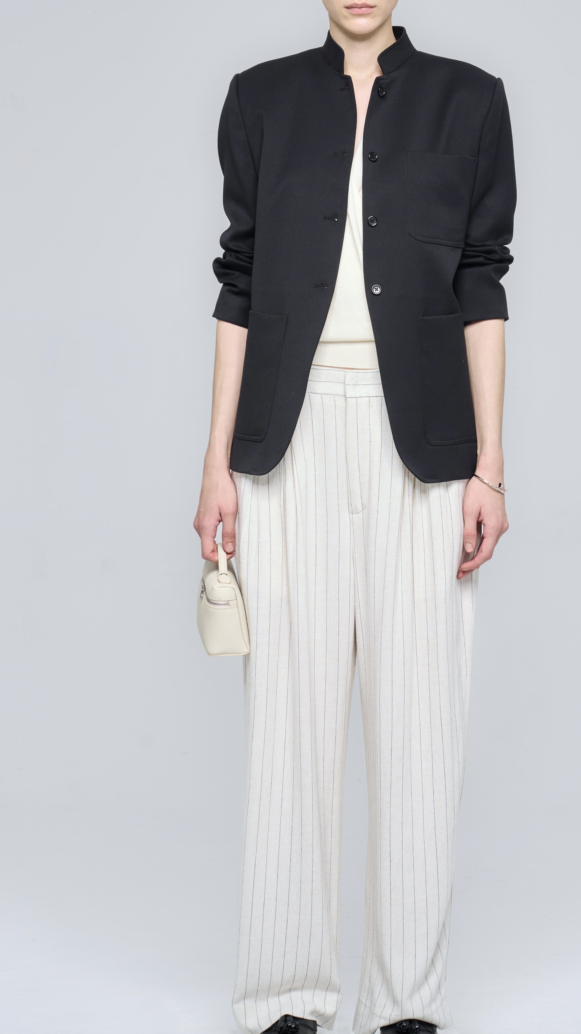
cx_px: 362
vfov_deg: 18.6
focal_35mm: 115
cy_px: 469
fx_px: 3150
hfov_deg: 10.5
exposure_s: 1/125
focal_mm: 85
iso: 200
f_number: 8
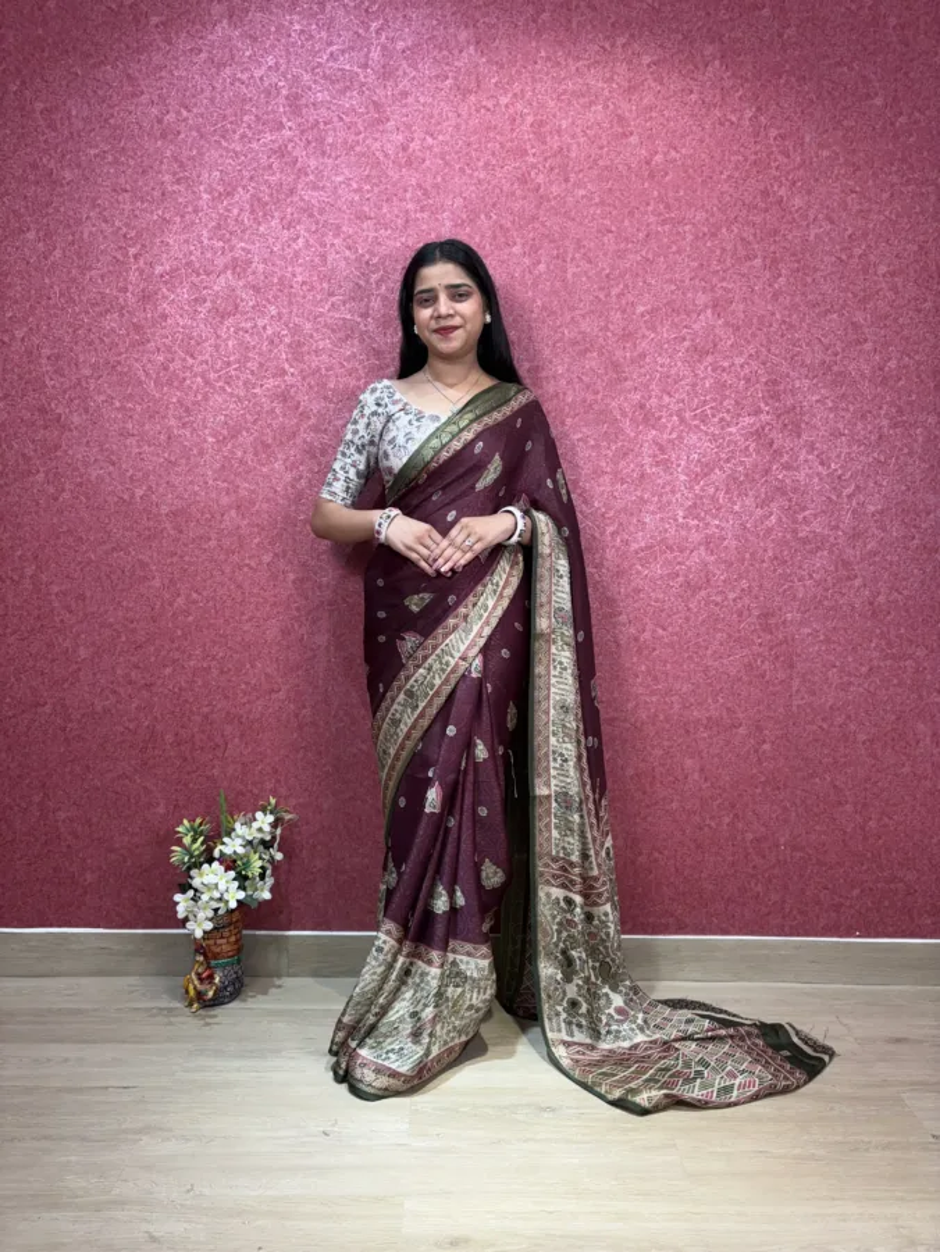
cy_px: 626
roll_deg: -0.5
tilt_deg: -4.6
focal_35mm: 26
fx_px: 941
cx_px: 470
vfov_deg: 67.3
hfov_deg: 53.1
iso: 40
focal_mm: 5.96
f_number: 1.6
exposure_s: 1/122
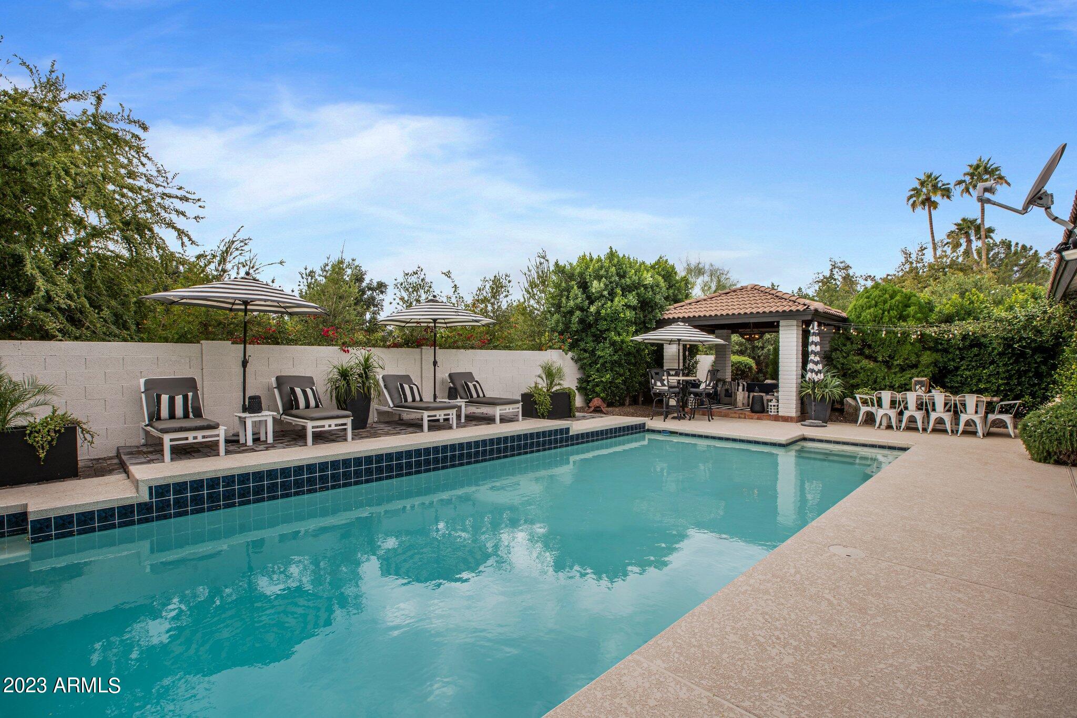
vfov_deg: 73.7
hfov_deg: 96.7
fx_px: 479
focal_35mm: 16
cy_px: 359
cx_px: 538
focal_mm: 16
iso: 100
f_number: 13
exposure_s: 1/100
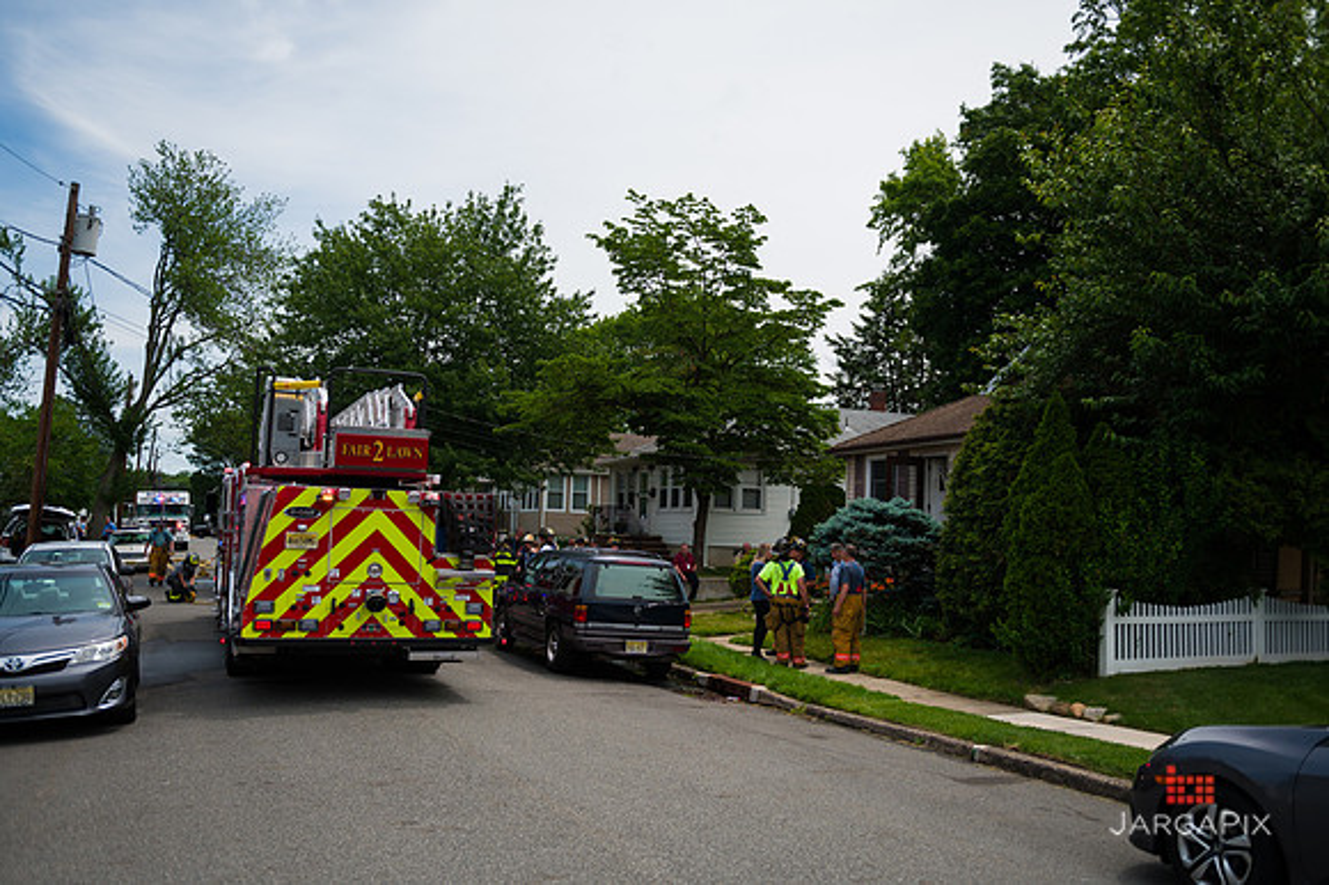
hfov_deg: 60.3
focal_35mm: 31
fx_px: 1144
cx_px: 664
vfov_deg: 42.3
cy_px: 442
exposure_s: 1/5000
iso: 200
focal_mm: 31
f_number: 3.2
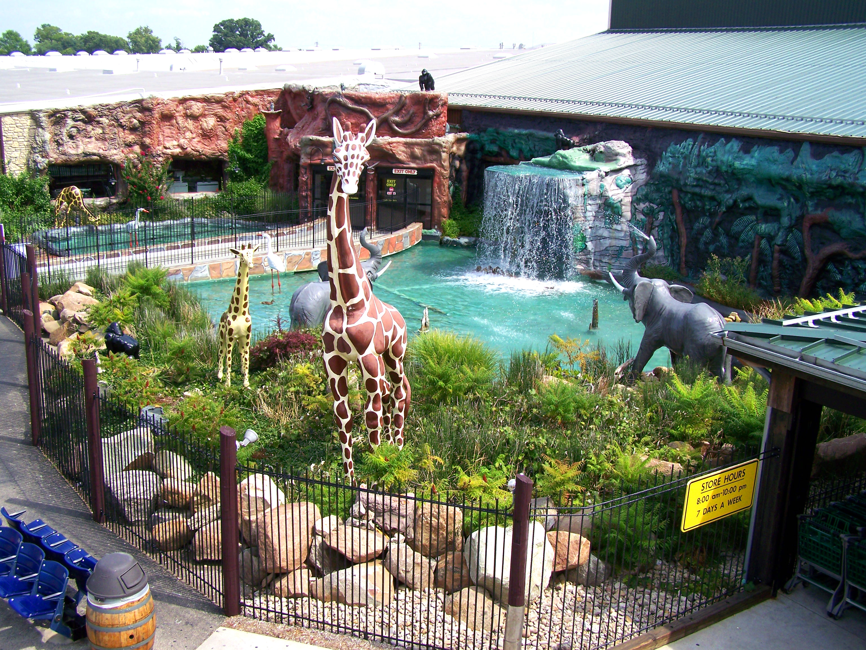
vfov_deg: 37.7
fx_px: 951
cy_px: 325
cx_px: 433
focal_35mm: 38
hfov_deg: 49.0
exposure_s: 1/400
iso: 64
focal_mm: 6.3
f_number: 4
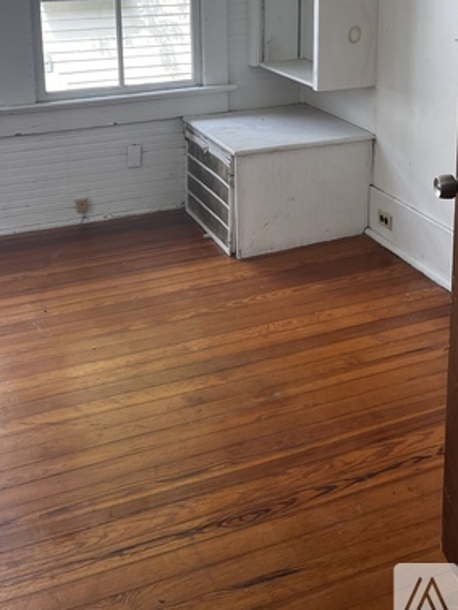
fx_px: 811
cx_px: 251
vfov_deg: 39.0
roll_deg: +0.7
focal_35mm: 46
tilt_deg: -10.6
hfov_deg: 31.5
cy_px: 88
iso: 40
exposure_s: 1/174
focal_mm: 5.1
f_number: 1.6
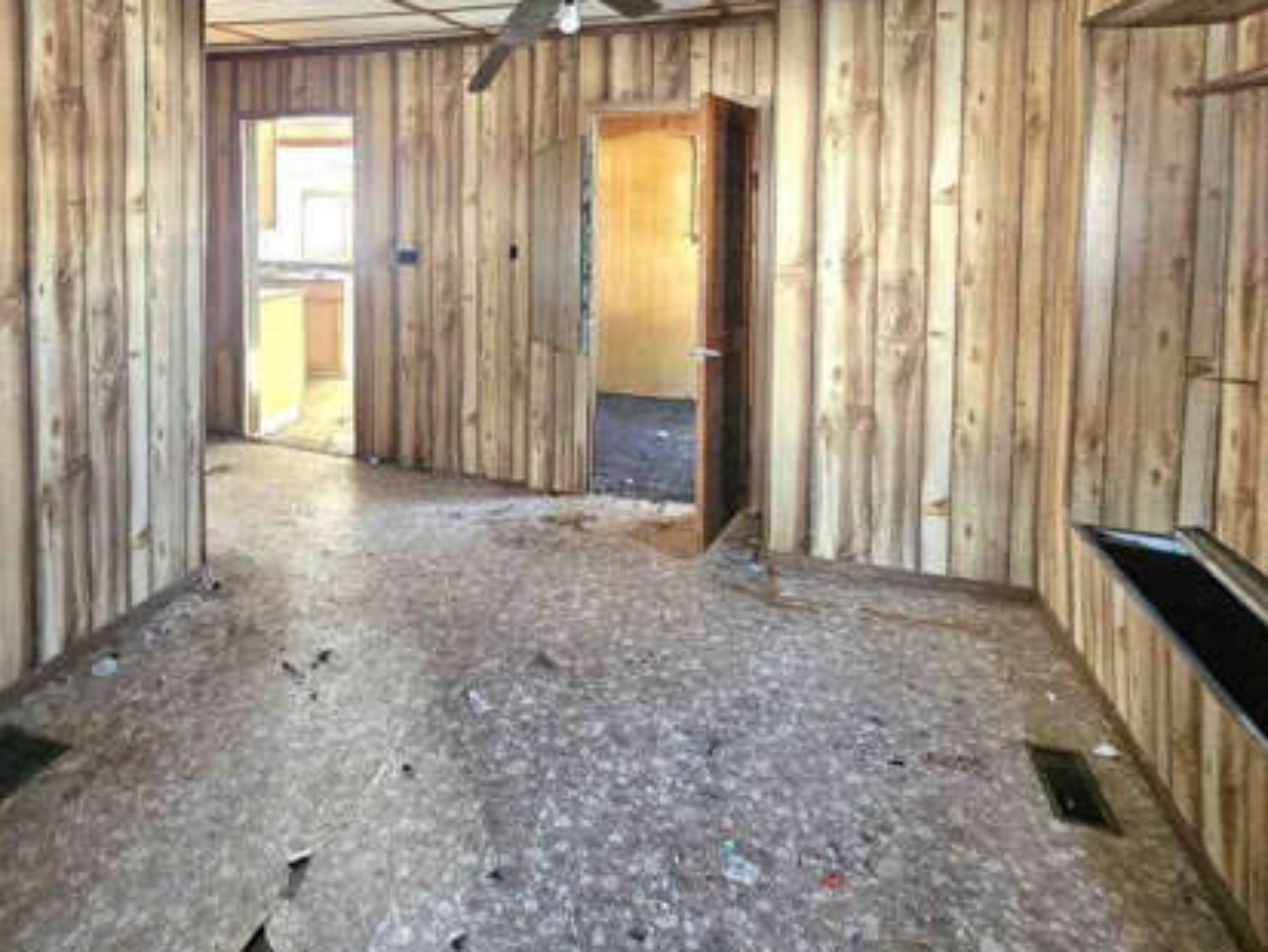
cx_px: 428
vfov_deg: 60.1
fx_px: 769
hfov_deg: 76.6
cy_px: 240
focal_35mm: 21
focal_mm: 2.2
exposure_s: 1/30
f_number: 2.2
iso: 500
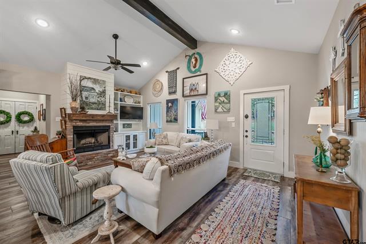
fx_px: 142
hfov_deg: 104.3
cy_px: 122
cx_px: 183
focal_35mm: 14
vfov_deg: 81.1
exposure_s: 1/13
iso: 800
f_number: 8
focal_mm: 14
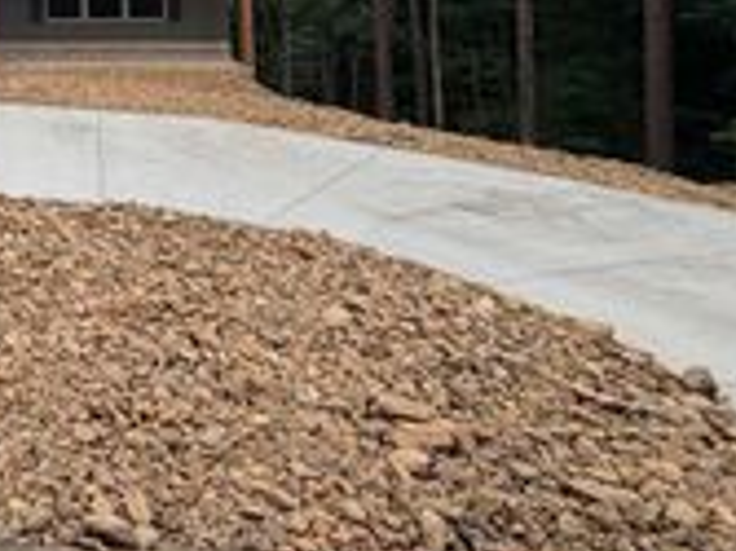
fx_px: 892
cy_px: -108
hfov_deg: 37.0
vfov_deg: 29.5
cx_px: -93
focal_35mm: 42
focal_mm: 2.22
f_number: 2.2
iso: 80
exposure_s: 1/121
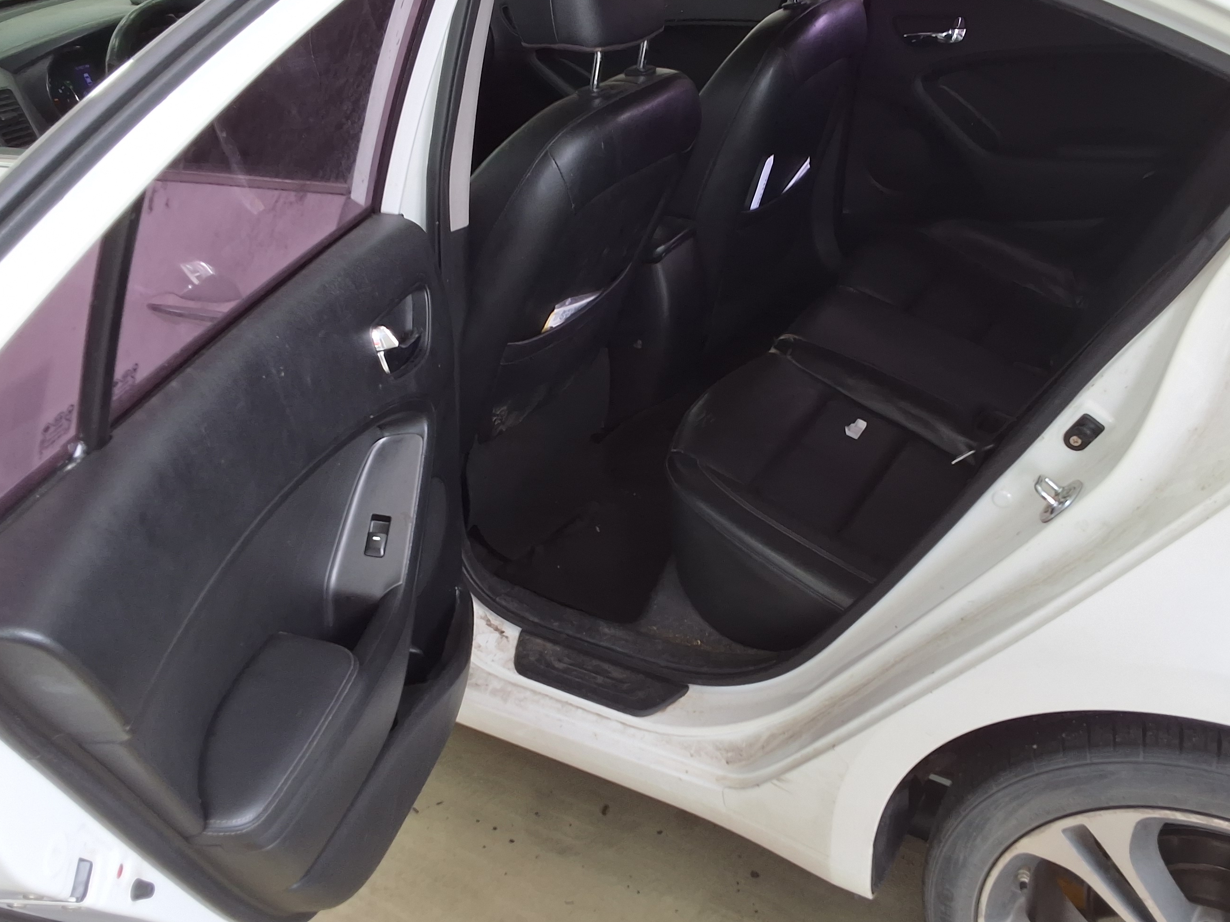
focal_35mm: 35
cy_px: 419
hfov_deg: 52.5
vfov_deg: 40.7
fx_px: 1244
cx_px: 695
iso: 32
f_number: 1.9
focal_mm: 2.91
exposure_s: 1/120
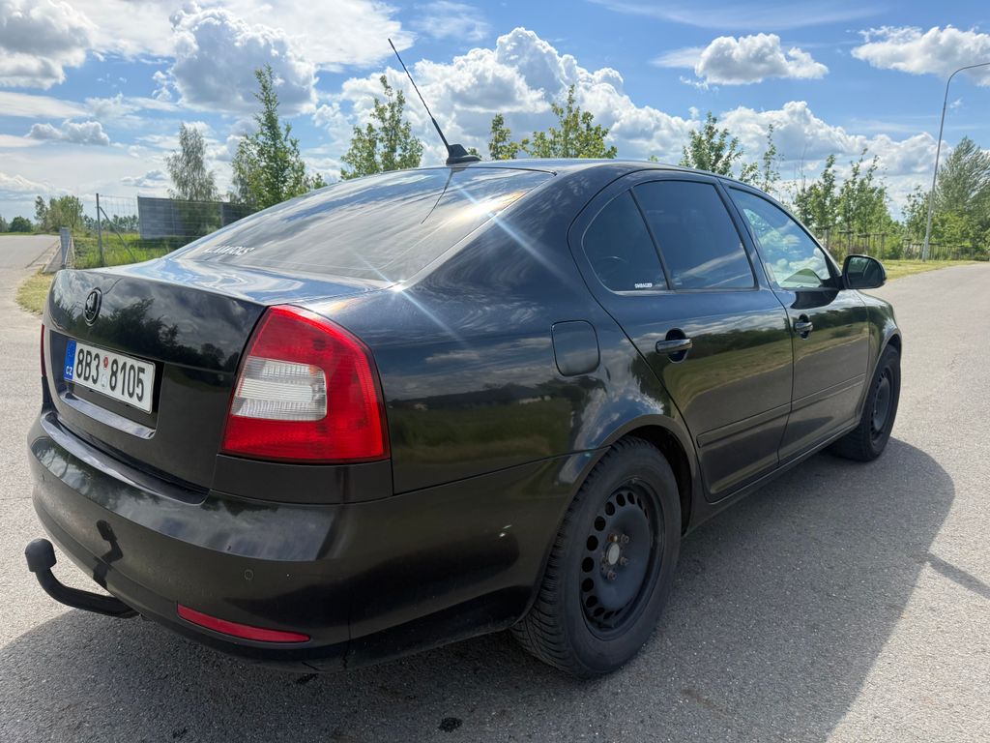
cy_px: 372
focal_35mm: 24
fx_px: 686
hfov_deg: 71.6
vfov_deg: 56.8
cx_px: 495
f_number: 1.78
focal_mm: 6.76
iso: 100
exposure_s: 1/4673
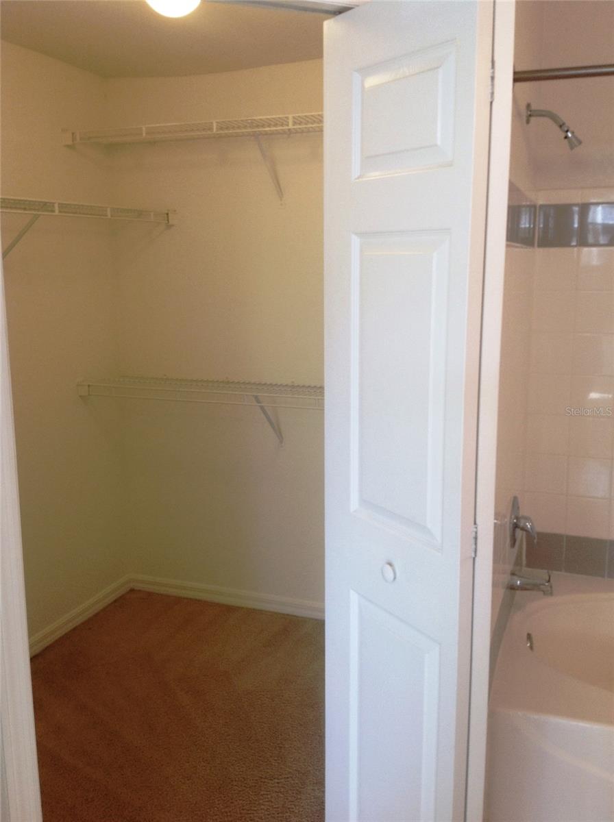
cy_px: 411
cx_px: 307
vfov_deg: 52.7
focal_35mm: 35
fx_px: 830
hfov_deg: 40.6
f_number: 2.4
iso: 50
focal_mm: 4.28
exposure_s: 1/24
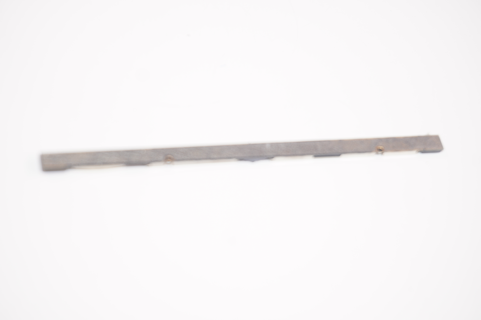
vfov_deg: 19.7
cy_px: 160
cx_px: 240
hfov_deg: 29.3
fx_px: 921
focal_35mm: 69
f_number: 5.6
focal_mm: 46
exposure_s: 1/100
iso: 100
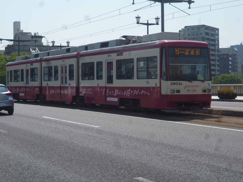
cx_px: 125
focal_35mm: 76
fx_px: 534
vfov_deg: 19.4
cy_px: 87
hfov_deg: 25.7
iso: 100
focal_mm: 12.5
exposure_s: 1/500
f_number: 5
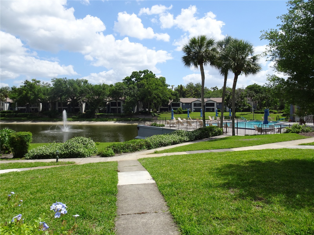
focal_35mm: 24
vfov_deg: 56.8
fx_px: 218
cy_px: 118
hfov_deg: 71.6
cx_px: 157
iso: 80
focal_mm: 4.1
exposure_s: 1/1000
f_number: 3.5
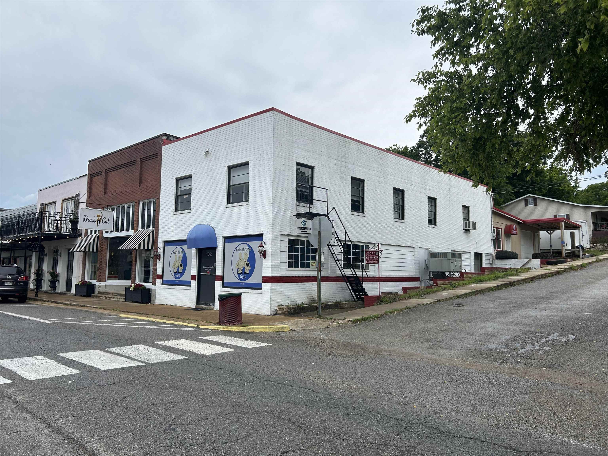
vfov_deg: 53.1
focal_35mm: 26
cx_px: 304
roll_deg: -2.0
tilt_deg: +6.5
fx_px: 457
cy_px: 228
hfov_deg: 67.3
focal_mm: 5.7
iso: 50
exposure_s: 1/2083
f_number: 1.5
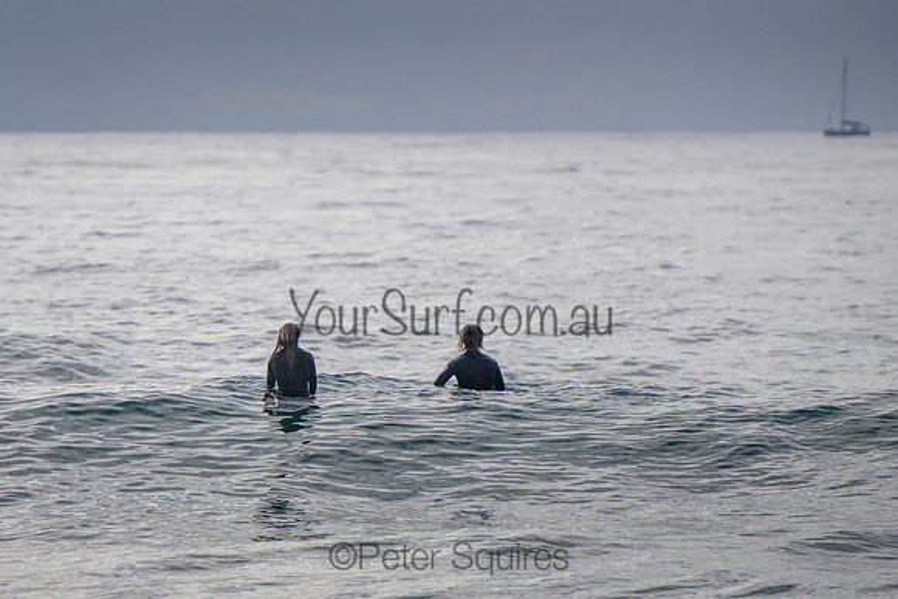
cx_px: 284
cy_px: 367
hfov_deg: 3.7
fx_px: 13726
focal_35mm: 550
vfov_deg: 2.5
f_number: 5.6
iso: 125
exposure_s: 1/2000
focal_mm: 400
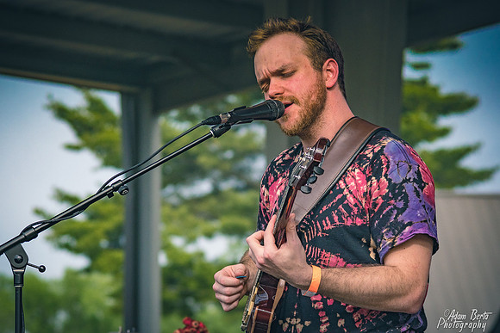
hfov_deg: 9.1
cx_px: 250
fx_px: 3126
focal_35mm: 225
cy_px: 166
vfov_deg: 6.1
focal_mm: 150
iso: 400
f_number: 6.3
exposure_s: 1/1000
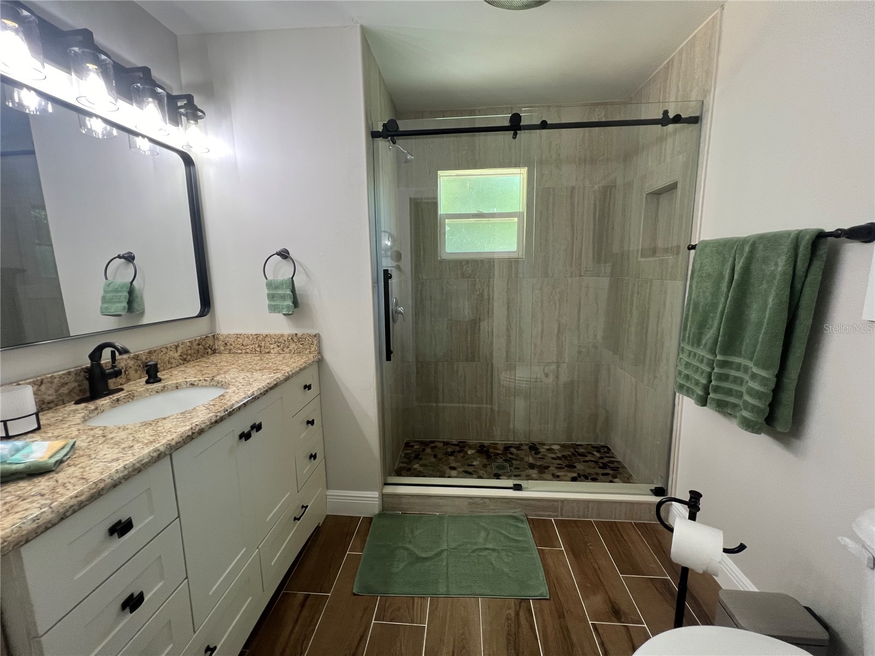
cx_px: 438
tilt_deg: -9.7
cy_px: 328
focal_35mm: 13
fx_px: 329
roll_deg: +1.4
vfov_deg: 89.9
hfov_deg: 106.2
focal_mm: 1.57
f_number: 1.8
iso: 160
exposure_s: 1/120
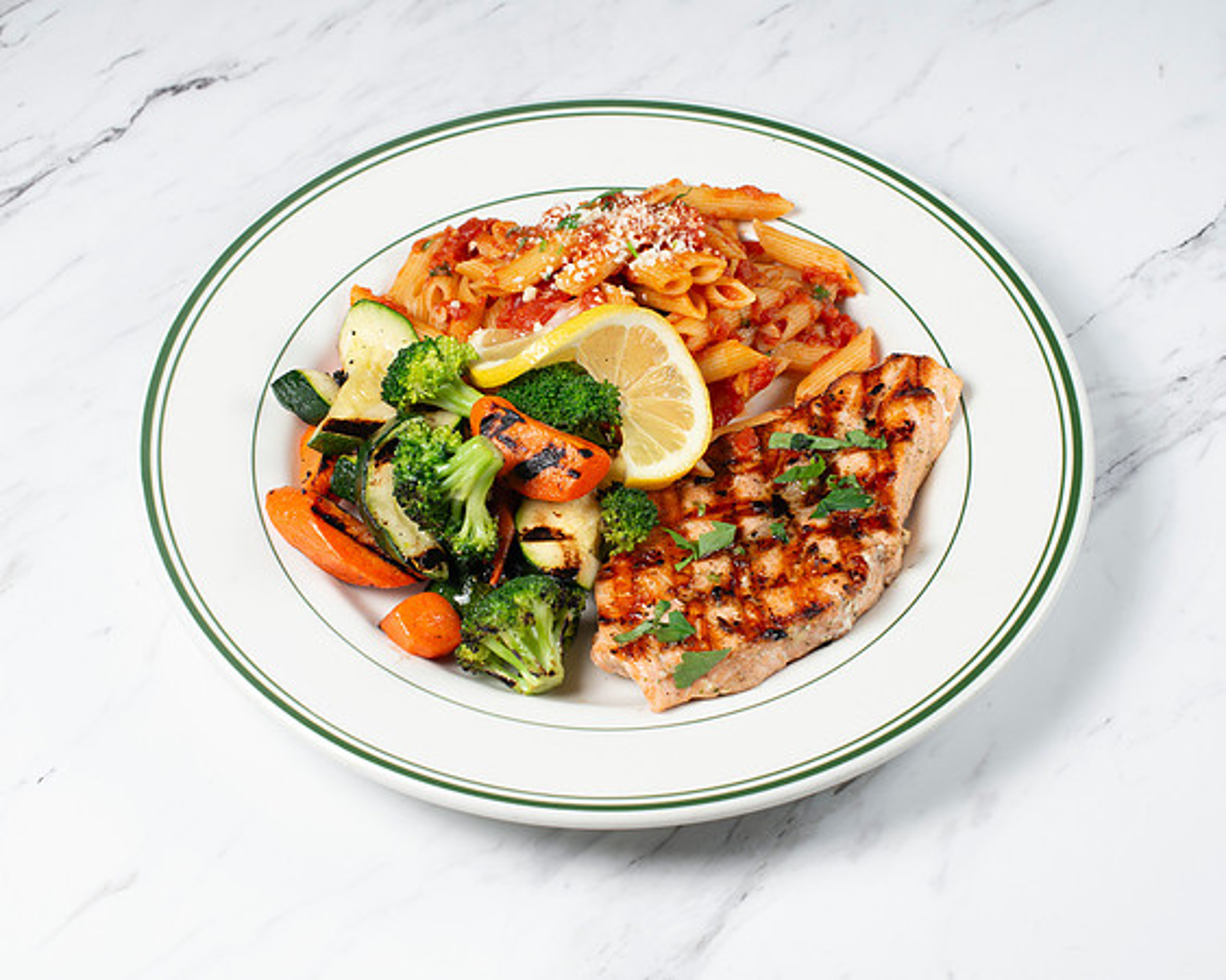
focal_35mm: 66
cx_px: 616
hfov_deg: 28.9
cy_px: 489
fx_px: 2383
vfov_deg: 23.2
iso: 200
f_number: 8
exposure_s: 1/200
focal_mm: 50
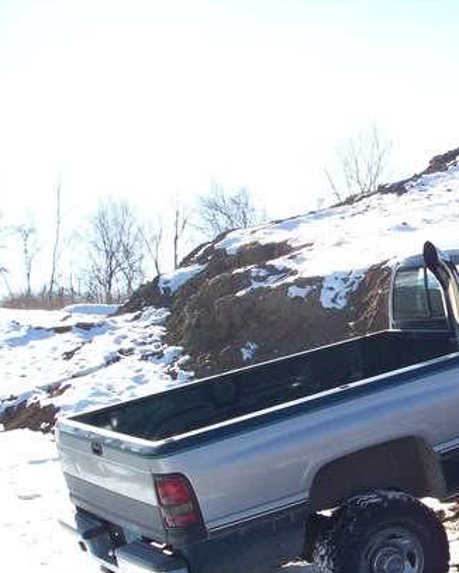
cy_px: 403
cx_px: 525
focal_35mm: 71
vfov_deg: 26.5
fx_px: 1205
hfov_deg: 20.4
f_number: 2.8
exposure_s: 1/656
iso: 80
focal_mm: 6.2
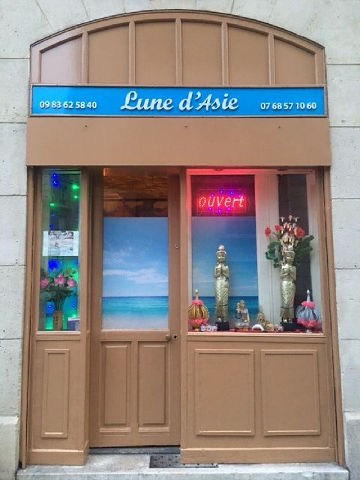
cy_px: 240
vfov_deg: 61.7
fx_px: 402
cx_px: 180
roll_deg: +0.6
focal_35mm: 29
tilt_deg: +6.8
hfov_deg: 48.2
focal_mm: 4.15
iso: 80
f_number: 2.2
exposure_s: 1/10
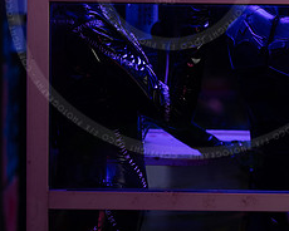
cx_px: 175
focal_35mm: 156
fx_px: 1334
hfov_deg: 12.4
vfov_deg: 9.8
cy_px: -4
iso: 1250
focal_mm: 85
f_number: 2.5
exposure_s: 1/250
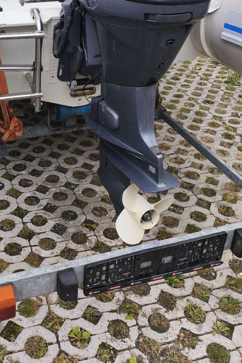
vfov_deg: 44.5
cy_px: 82
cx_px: 50
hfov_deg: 31.1
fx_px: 423
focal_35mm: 42
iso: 50
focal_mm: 6.14
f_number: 1.65
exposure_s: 1/739
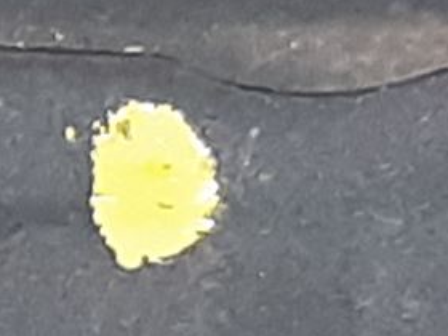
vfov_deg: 7.4
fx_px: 2459
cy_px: 726
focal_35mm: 190
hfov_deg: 10.2
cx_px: -155
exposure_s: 1/33
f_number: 1.7
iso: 250
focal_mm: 3.93
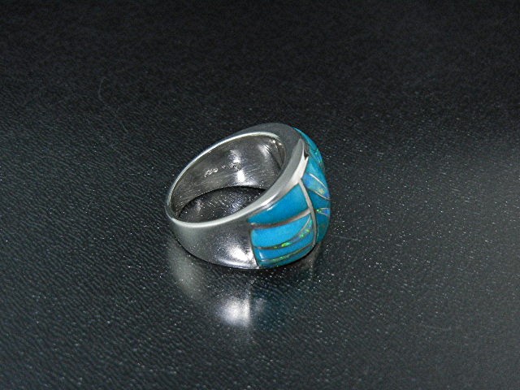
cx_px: 260
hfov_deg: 32.7
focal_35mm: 59
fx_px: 886
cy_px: 195
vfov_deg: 24.8
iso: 800
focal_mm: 10.6
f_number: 8
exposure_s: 1/30
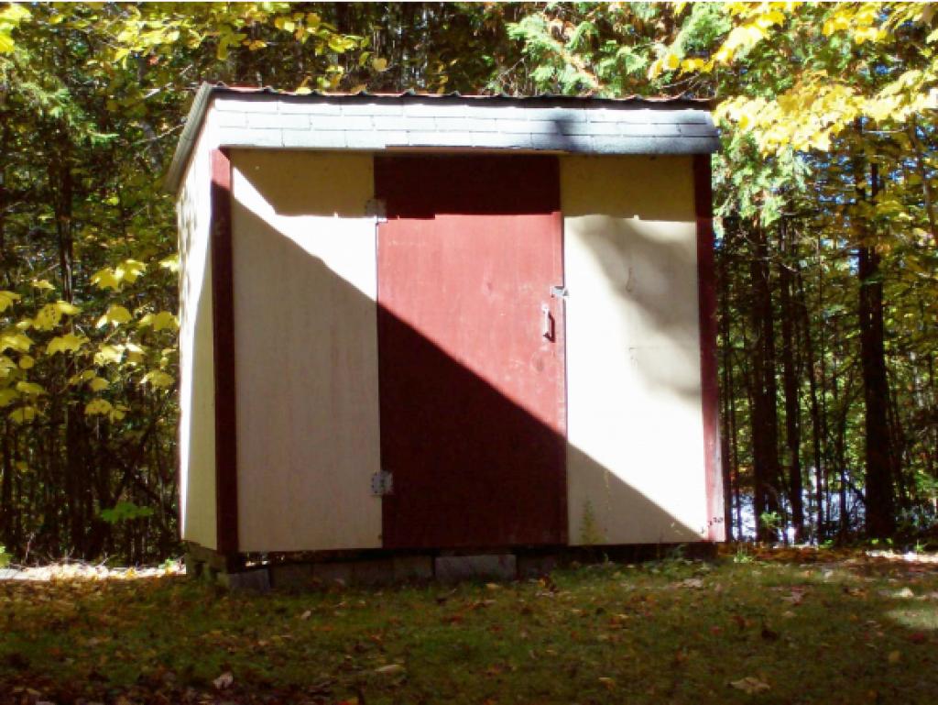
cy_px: 352
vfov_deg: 17.0
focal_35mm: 87
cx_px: 469
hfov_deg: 22.5
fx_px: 2359
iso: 80
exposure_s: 1/219
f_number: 4.3
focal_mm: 14.3
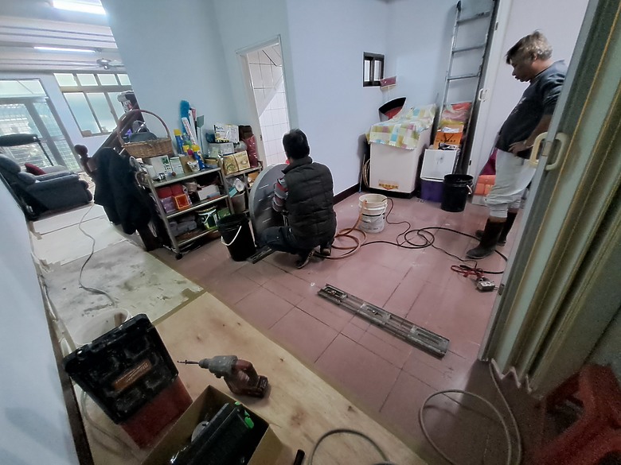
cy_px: 232
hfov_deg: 106.2
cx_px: 310
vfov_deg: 89.9
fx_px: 233
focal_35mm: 13
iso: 400
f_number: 2.2
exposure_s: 1/24
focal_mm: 1.13
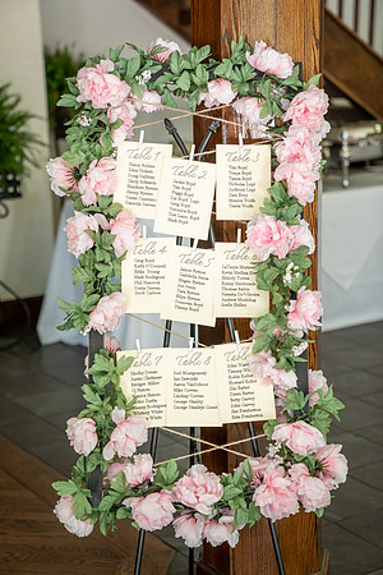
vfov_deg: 28.8
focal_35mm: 70
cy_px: 288
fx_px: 1117
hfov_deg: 19.5
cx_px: 192
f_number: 2.8
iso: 800
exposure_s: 1/160
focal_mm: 70
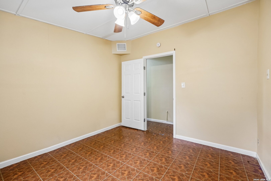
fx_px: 124
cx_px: 136
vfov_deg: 72.1
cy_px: 90
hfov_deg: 95.0
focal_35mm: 16
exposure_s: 1/8
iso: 400
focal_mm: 16.5
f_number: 8
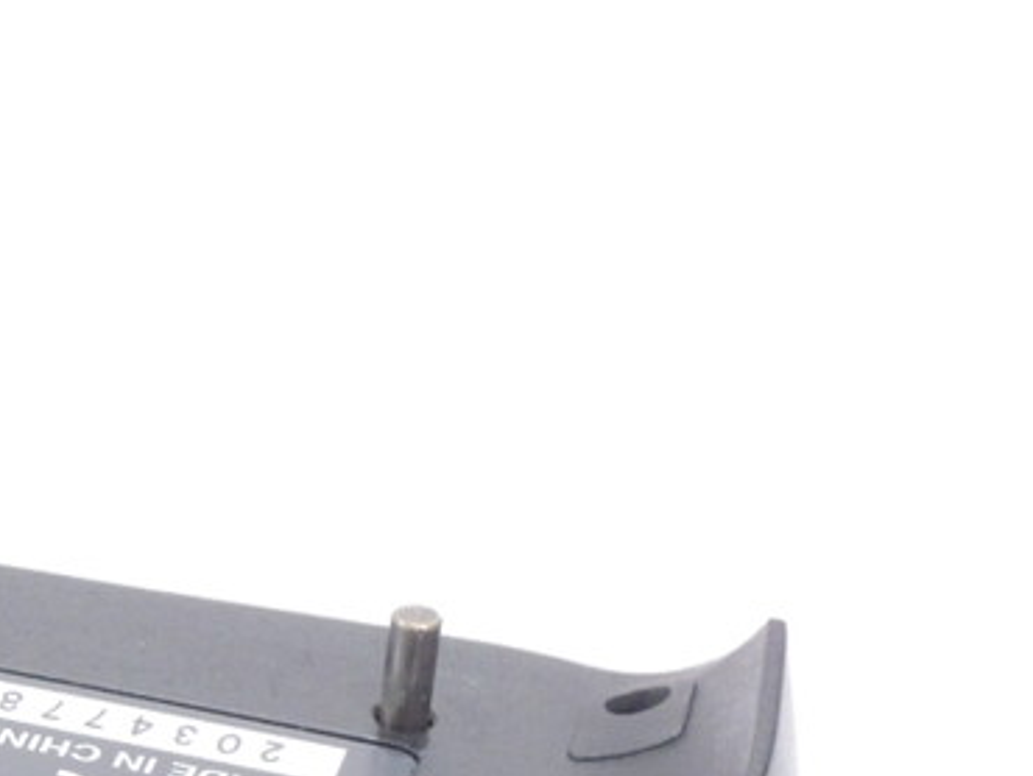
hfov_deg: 11.6
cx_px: -614
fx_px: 4837
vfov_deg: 9.0
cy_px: 963
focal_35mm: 162
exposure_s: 1/20
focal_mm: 9
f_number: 5.2
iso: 400
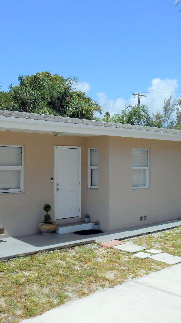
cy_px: 162
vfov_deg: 46.4
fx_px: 375
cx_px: 58
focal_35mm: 44
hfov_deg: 26.9
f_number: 3.8
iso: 80
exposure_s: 1/1500
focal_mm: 5.3
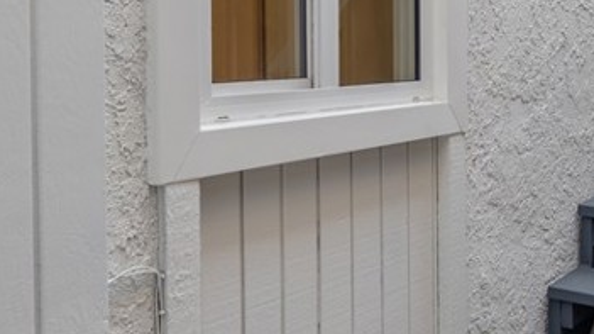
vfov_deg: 22.7
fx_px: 819
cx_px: 550
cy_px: 74
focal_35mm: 52
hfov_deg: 37.0
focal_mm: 17
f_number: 7.1
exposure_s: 1/1000
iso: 320
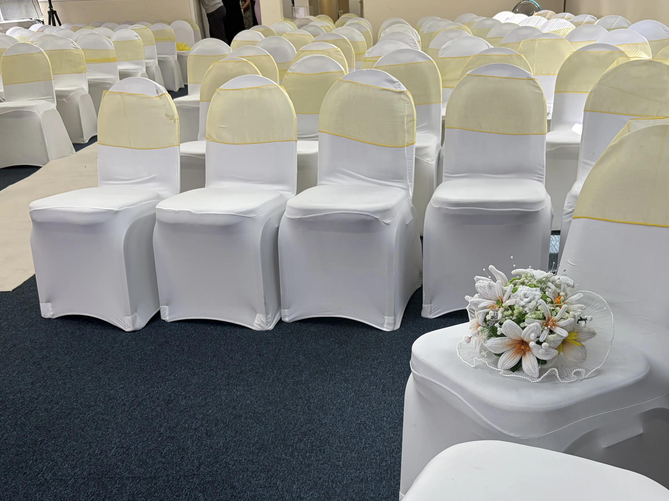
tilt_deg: -24.9
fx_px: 734
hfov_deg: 48.9
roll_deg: +1.0
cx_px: 378
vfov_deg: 37.2
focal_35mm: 38
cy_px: 344
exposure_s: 1/100
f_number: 1.6
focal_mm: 5.96
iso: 50
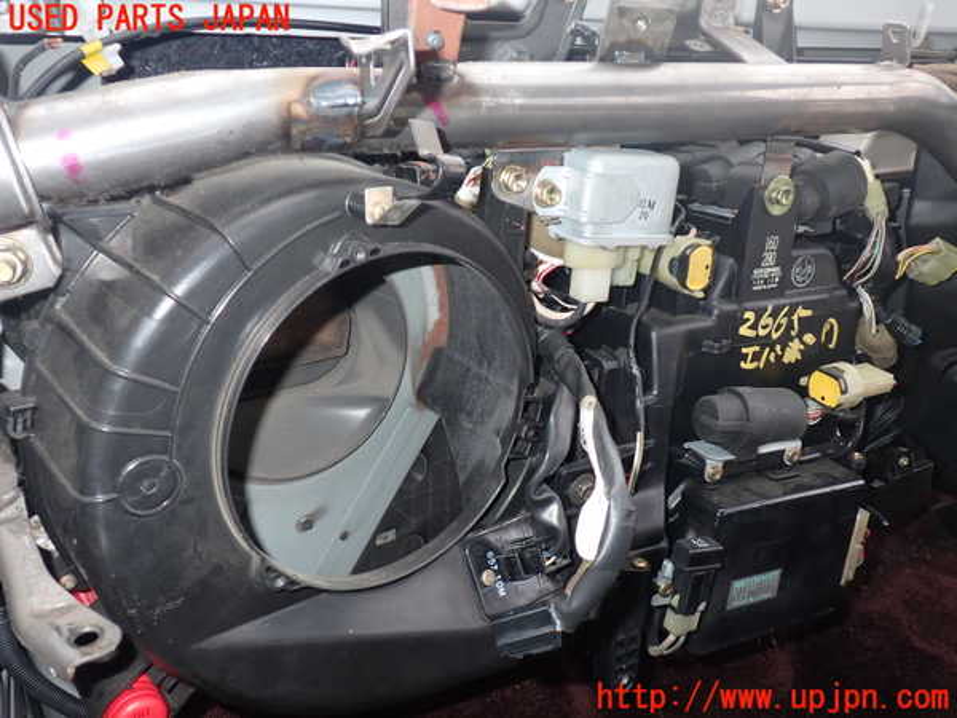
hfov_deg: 60.0
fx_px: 829
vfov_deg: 46.8
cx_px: 478
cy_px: 359
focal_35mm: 30
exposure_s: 1/30
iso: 200
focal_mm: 5.4
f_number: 6.3
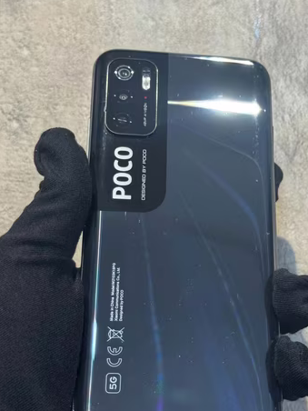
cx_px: 208
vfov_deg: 28.5
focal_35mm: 68
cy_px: 249
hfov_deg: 21.5
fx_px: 807
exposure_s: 1/50
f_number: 1.78
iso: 125
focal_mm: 6.76
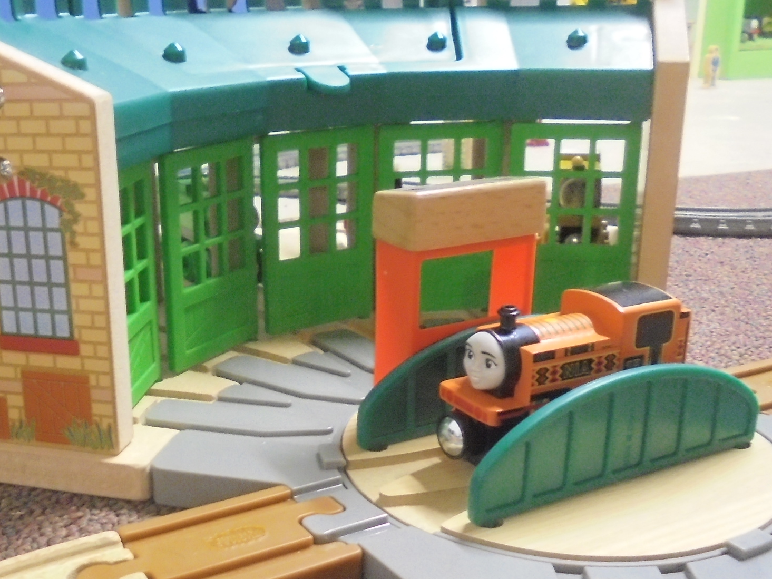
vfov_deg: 31.4
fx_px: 1026
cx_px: 240
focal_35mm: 46
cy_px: 359
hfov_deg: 40.6
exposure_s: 1/4
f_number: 3.5
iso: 400
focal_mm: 4.6
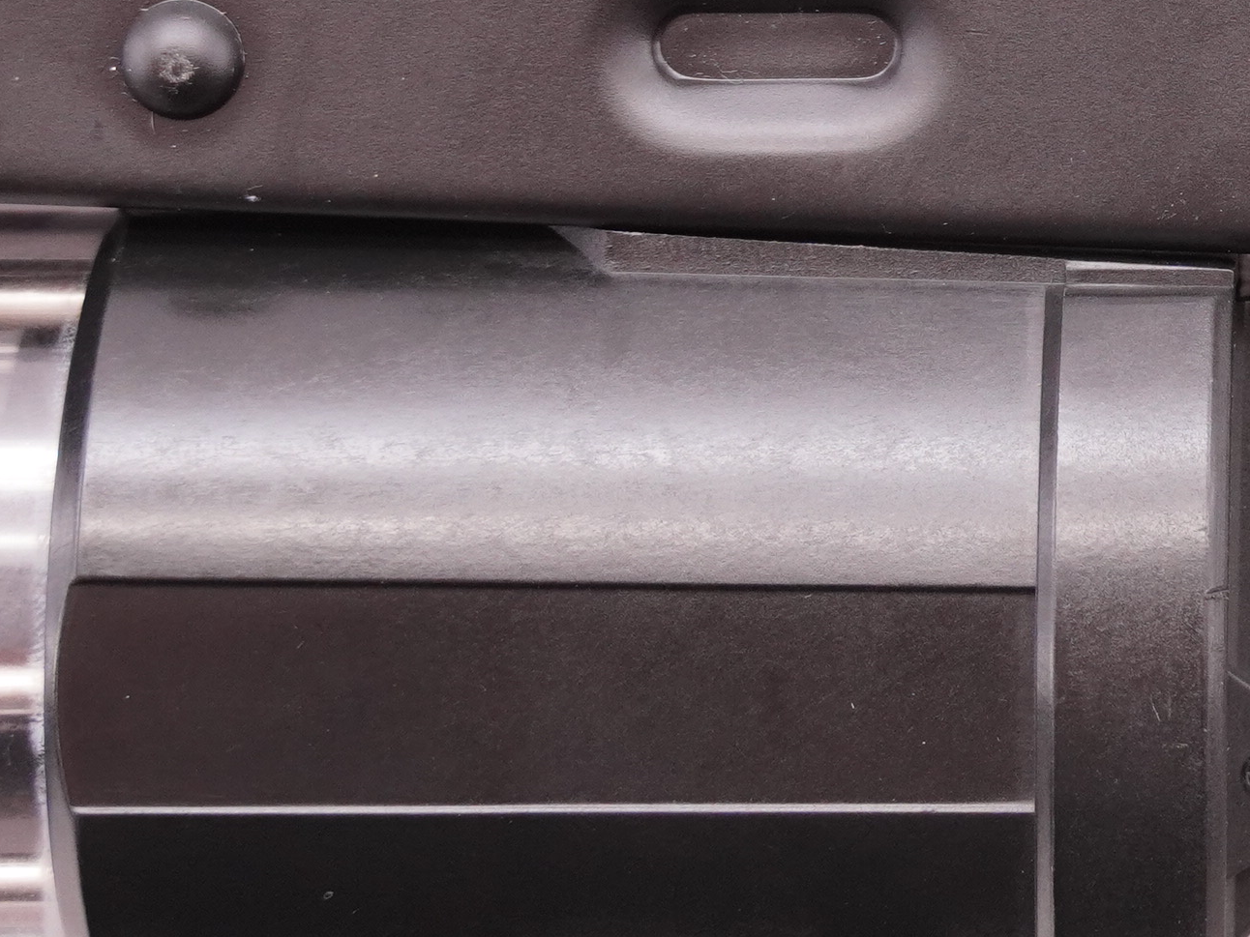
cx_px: 1723
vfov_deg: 9.1
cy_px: -44
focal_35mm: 161
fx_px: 5814
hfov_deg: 11.9
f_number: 5.6
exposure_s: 1/125
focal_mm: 34
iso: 1000
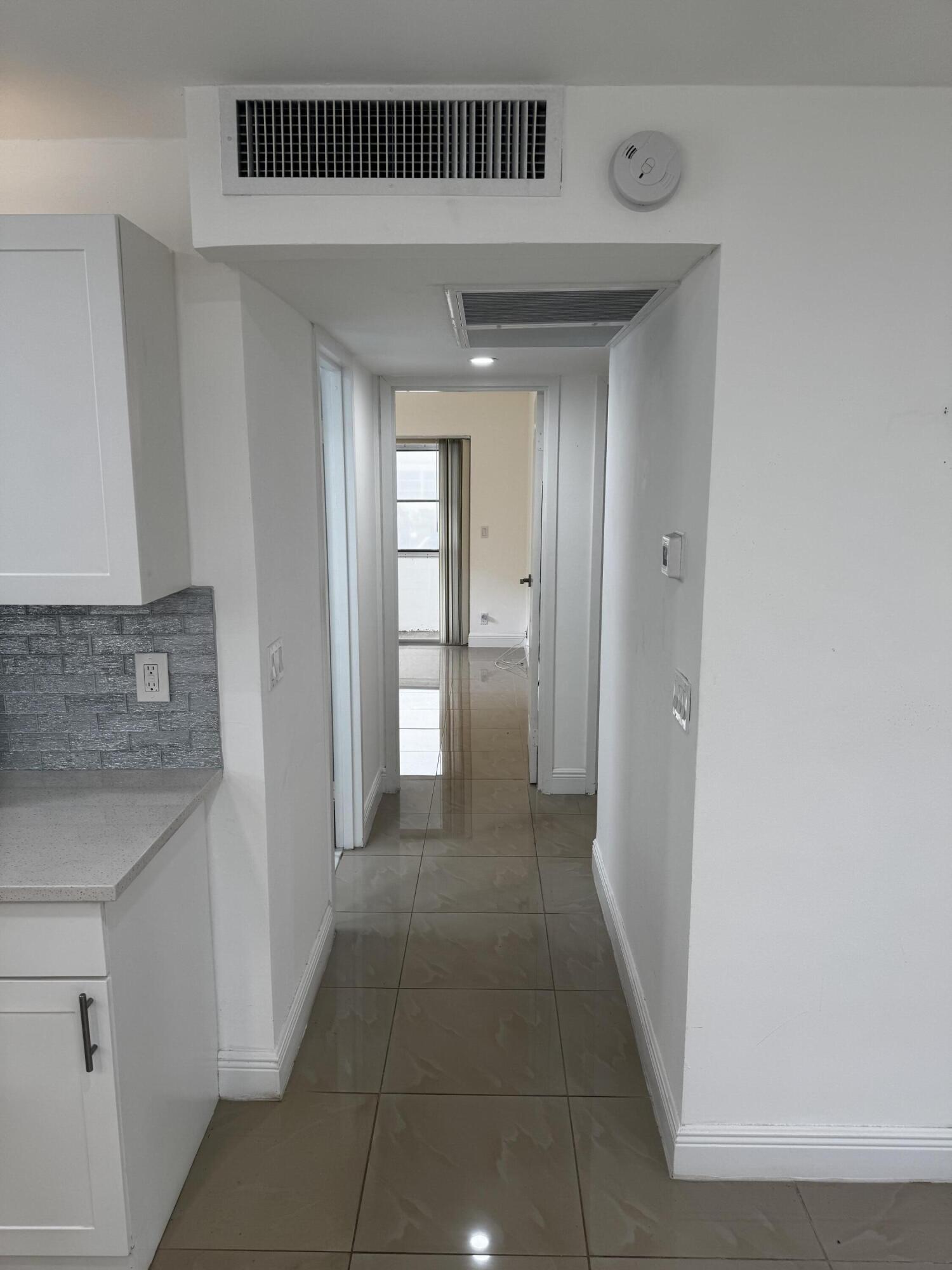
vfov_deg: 71.6
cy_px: 635
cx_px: 476
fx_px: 880
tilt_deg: -10.1
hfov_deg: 56.8
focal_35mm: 24
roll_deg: -0.1
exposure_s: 1/120
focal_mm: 6.76
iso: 80
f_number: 1.78
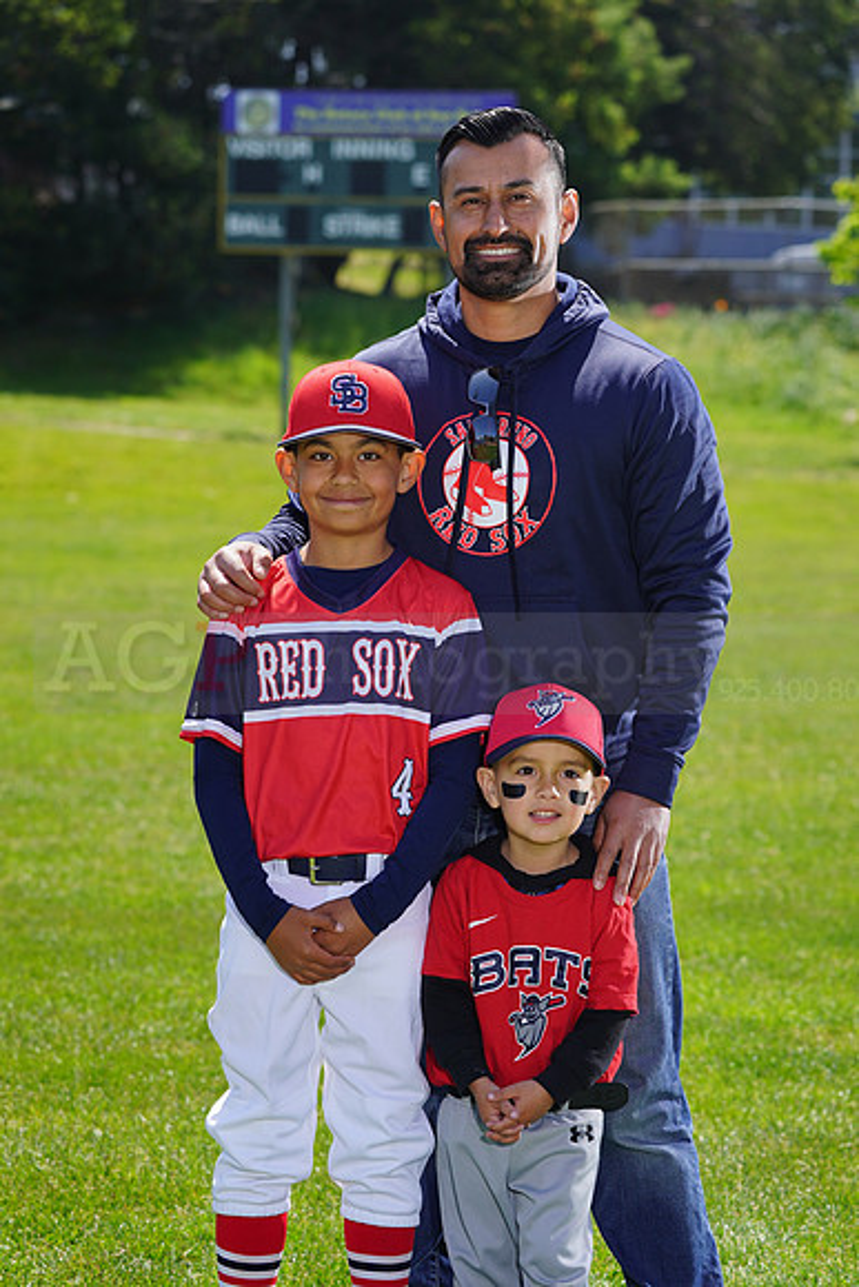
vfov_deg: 16.6
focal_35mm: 123
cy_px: 644
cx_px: 430
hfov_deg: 11.2
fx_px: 4399
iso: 100
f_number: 7.1
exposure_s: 1/250
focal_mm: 123
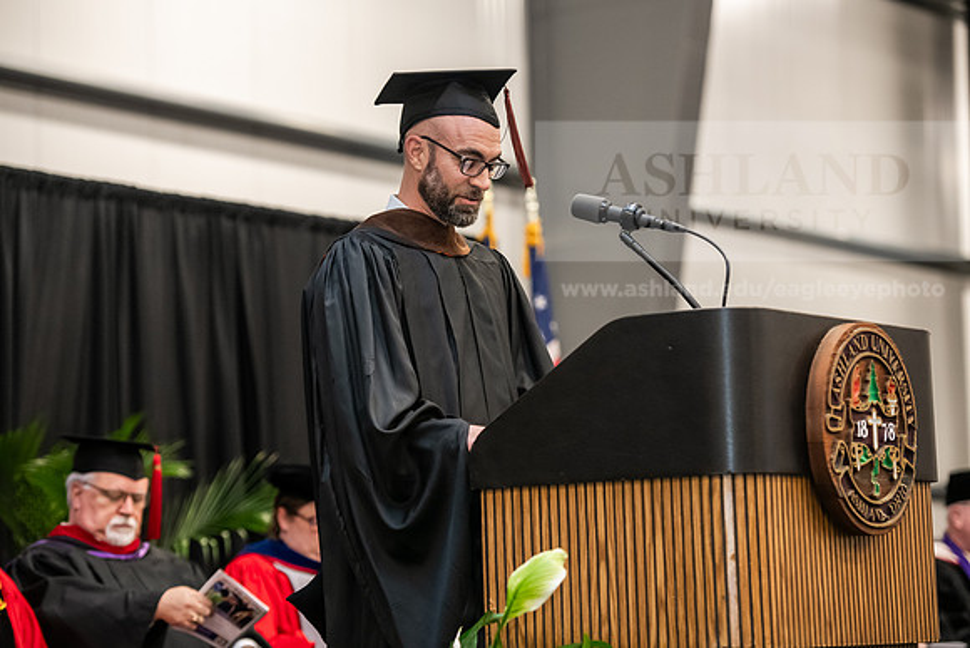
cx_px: 485
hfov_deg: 17.1
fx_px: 3234
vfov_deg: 11.4
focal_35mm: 120
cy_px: 324
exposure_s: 1/200
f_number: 3.5
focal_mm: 120
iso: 3200
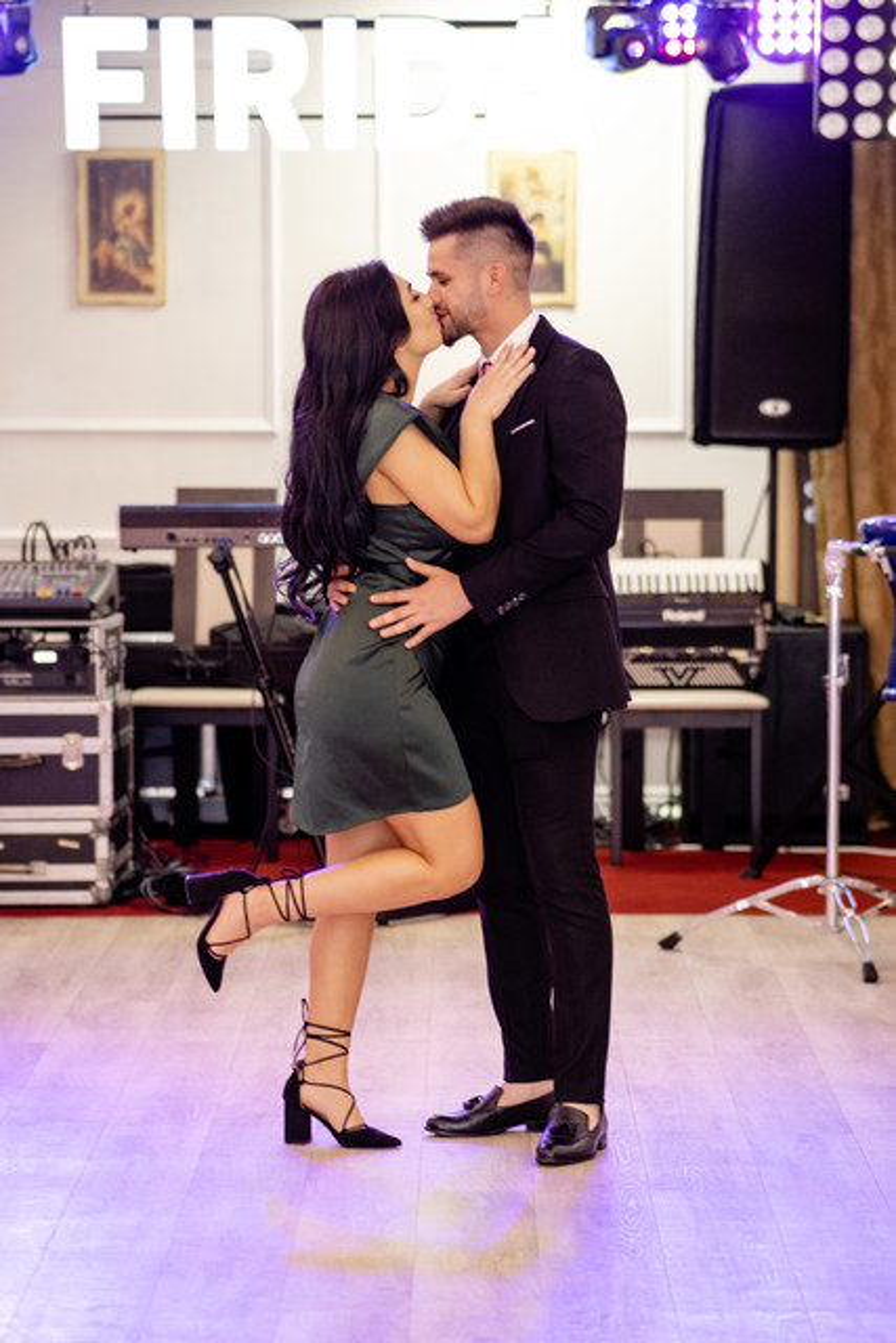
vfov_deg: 16.0
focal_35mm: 128
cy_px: 672
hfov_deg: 10.7
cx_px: 448
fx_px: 4776
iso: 1000
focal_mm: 85
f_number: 2
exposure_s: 1/200
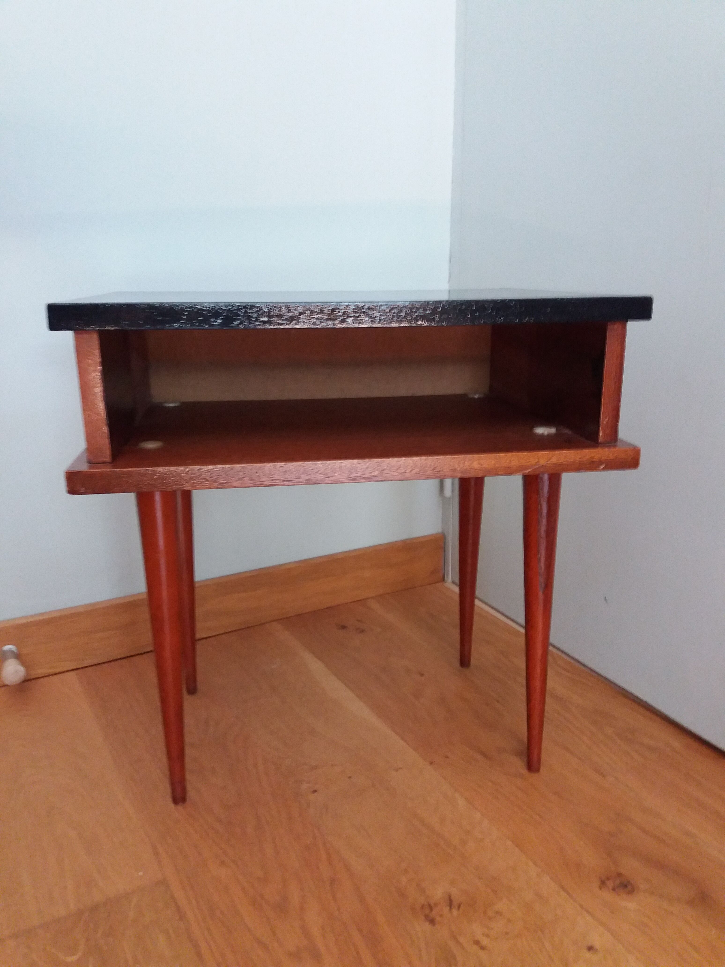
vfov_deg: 63.4
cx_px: 362
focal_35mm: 28
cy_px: 484
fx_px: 782
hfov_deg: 49.7
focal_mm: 3.7
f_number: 1.9
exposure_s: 1/17
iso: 250
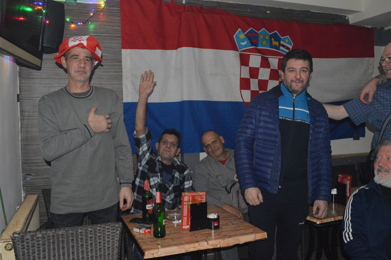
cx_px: 196
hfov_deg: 57.3
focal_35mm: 33
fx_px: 358
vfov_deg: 39.9
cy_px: 130
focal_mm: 22
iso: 3200
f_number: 7.1
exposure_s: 1/60
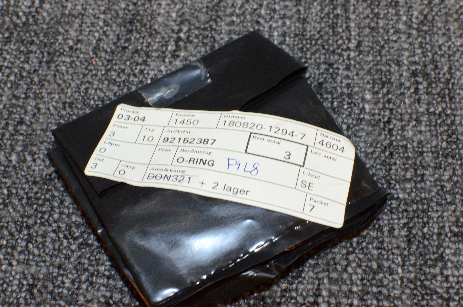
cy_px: 156
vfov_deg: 23.9
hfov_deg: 35.4
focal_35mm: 57
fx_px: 726
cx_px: 232
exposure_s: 1/50
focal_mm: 35
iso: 2500
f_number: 10
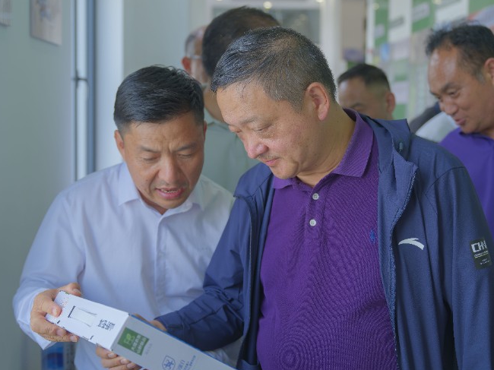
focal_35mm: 54
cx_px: 264
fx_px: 770
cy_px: 203
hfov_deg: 35.5
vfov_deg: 27.0
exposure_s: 1/200
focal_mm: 49.8
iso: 640
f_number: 4
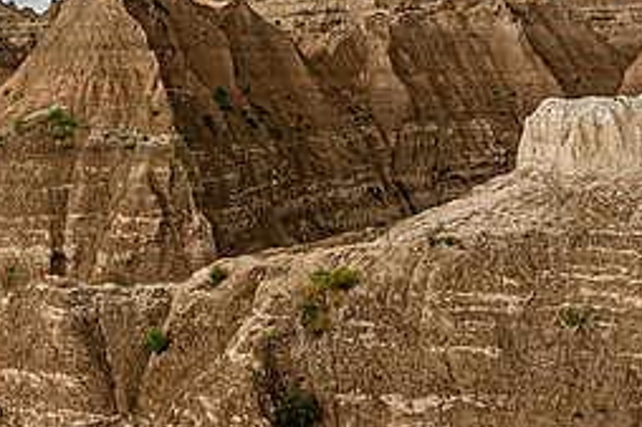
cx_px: 255
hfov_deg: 31.3
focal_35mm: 64
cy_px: 251
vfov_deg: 21.2
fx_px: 1141
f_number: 9
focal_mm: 28
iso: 100
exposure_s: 1/125
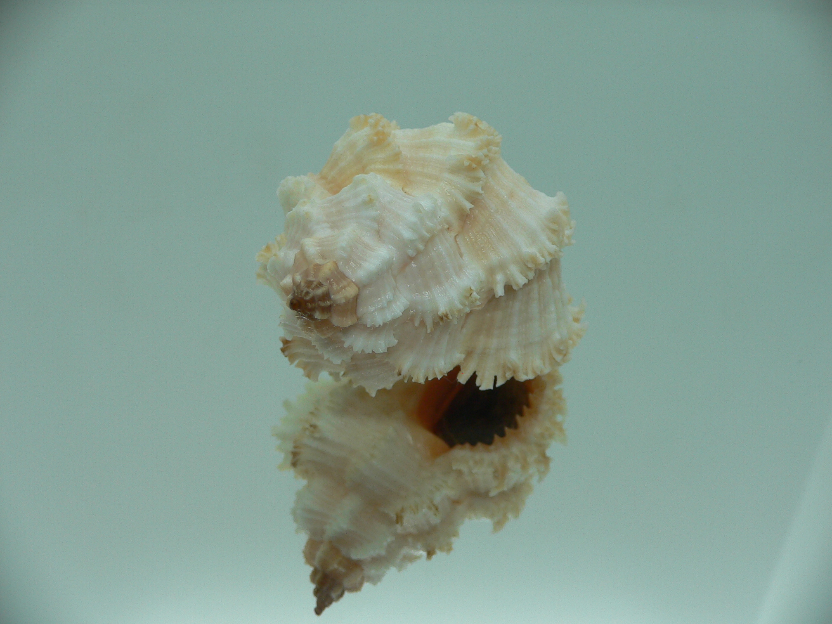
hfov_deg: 52.6
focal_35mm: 35
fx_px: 841
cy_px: 312
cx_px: 416
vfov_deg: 40.7
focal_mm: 4.6
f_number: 2.8
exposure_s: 1/80
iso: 80
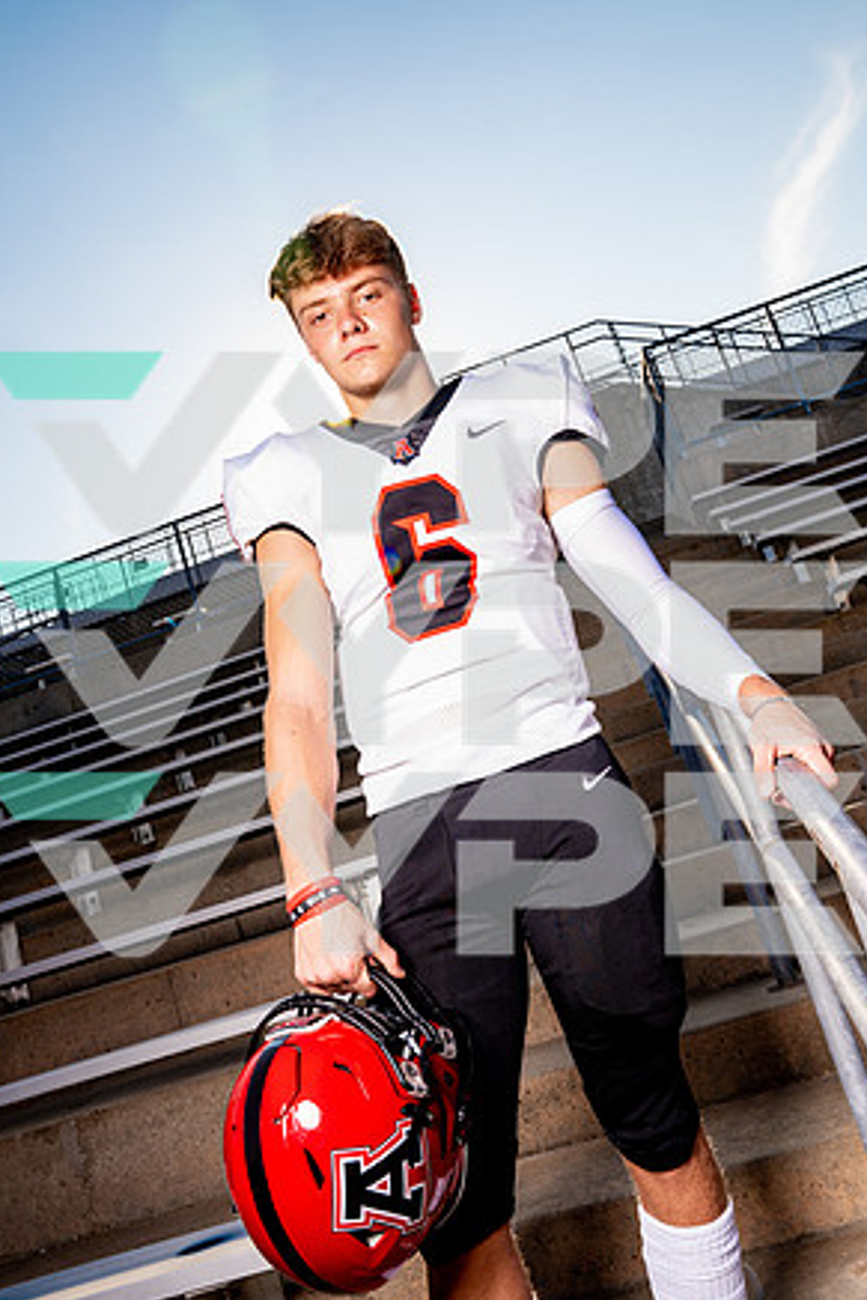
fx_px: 1155
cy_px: 656
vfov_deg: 58.7
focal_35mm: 32
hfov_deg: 41.1
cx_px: 429
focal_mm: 31
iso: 200
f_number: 10
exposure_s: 1/250
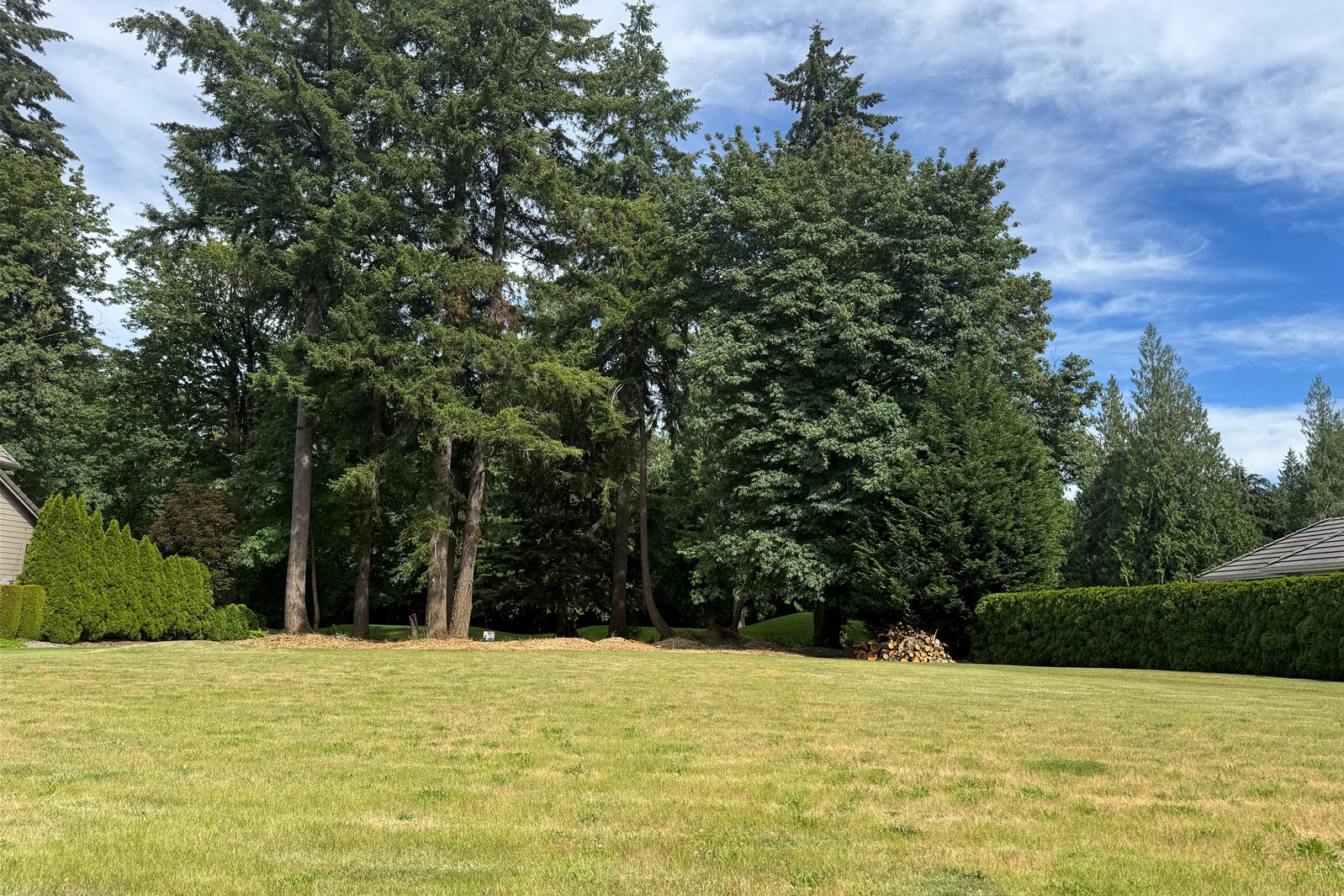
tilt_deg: +9.4
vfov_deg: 51.3
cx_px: 672
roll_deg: -2.1
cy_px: 462
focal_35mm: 25
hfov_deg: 71.5
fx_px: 933
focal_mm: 6.76
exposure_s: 1/2415
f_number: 1.78
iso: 80
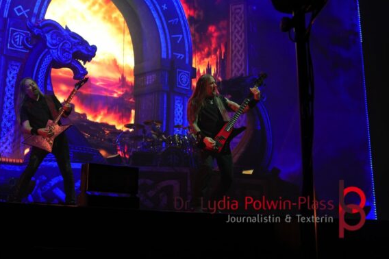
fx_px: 504
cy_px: 87
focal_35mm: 47
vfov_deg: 28.6
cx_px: 129
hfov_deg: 41.6
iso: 500
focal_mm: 23
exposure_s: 1/160
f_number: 4
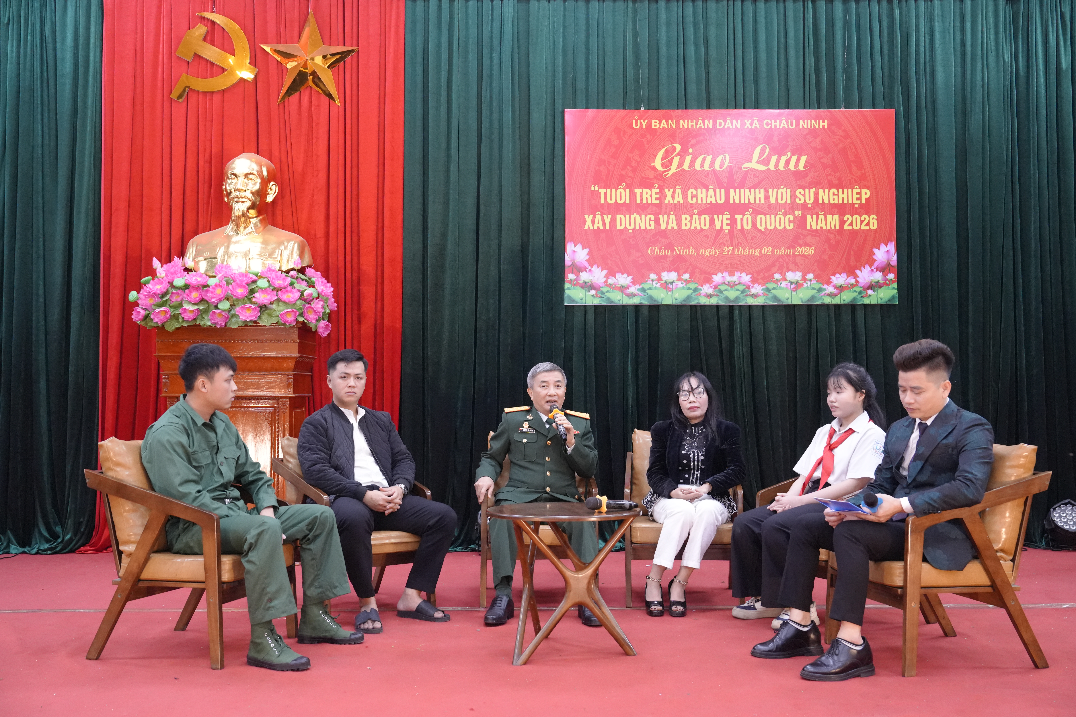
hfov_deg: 54.4
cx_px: 538
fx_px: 1046
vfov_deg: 37.9
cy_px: 358
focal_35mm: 35
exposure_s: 1/200
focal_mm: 35
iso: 6400
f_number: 4
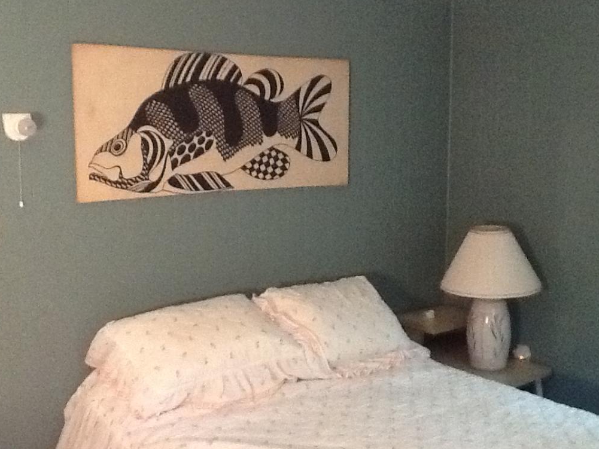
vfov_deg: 32.2
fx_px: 779
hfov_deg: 42.1
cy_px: 225
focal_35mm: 45
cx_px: 299
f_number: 2.4
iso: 500
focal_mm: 2.03
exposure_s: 1/15
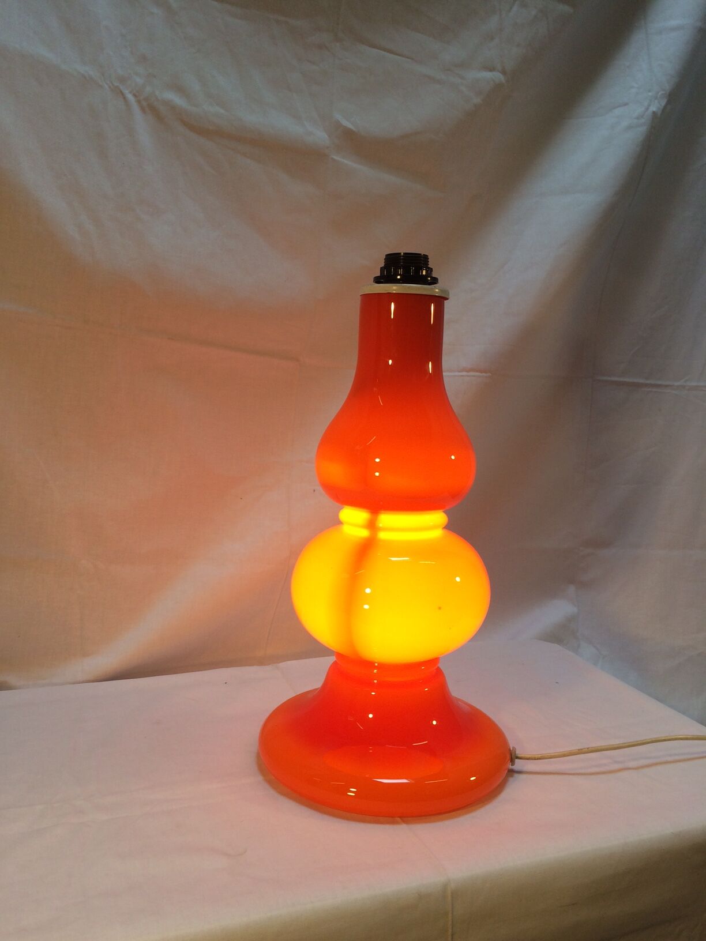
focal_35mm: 29
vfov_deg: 61.7
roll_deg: -2.0
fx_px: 789
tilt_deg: -6.6
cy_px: 470
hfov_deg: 48.2
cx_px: 353
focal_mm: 4.15
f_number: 2.2
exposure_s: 1/100
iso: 50
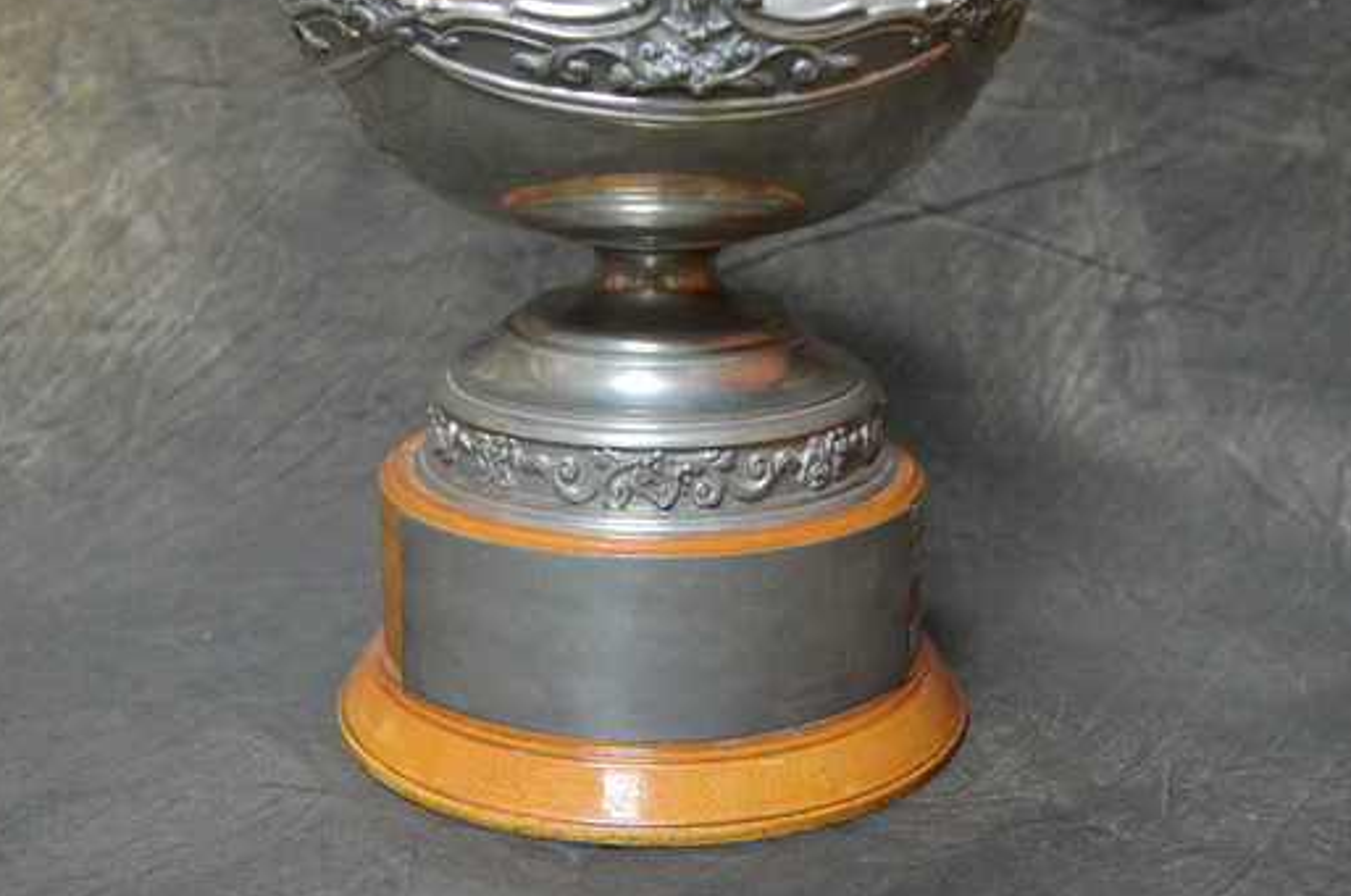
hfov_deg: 35.7
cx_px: 636
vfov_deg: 24.1
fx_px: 2098
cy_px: 347
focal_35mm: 56
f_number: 3.2
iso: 5000
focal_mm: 30
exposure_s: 1/100
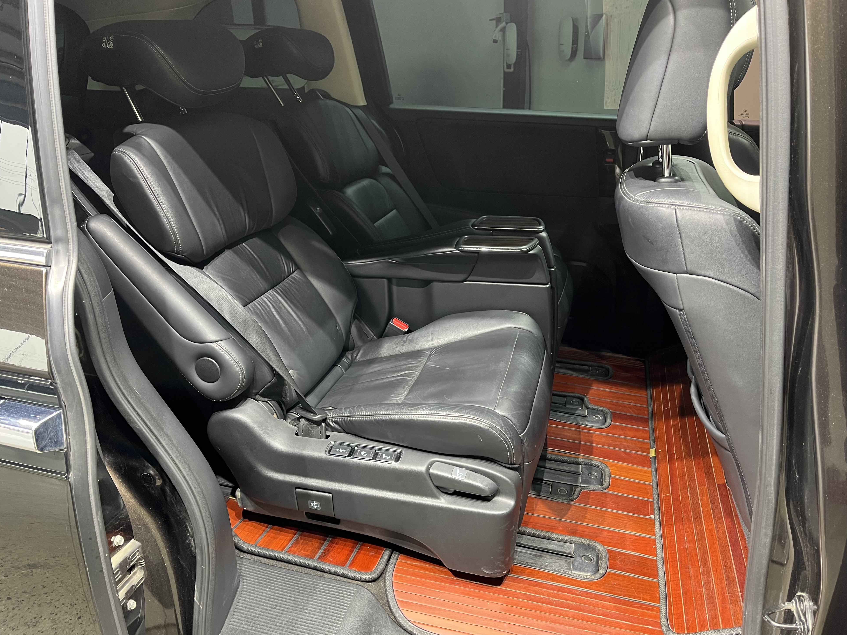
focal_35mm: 27
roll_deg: +2.3
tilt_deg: -21.8
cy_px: 318
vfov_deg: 51.4
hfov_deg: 65.3
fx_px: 661
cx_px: 427
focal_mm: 5.1
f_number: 1.6
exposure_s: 1/50
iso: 160
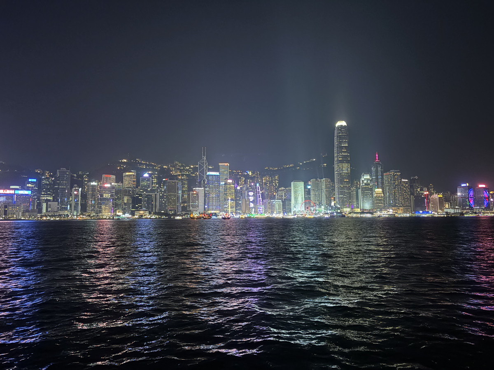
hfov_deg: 67.3
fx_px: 371
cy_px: 185
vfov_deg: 53.1
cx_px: 247
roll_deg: +1.0
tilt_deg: +5.4
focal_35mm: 26
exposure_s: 1/12
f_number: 1.6
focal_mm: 5.96
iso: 640
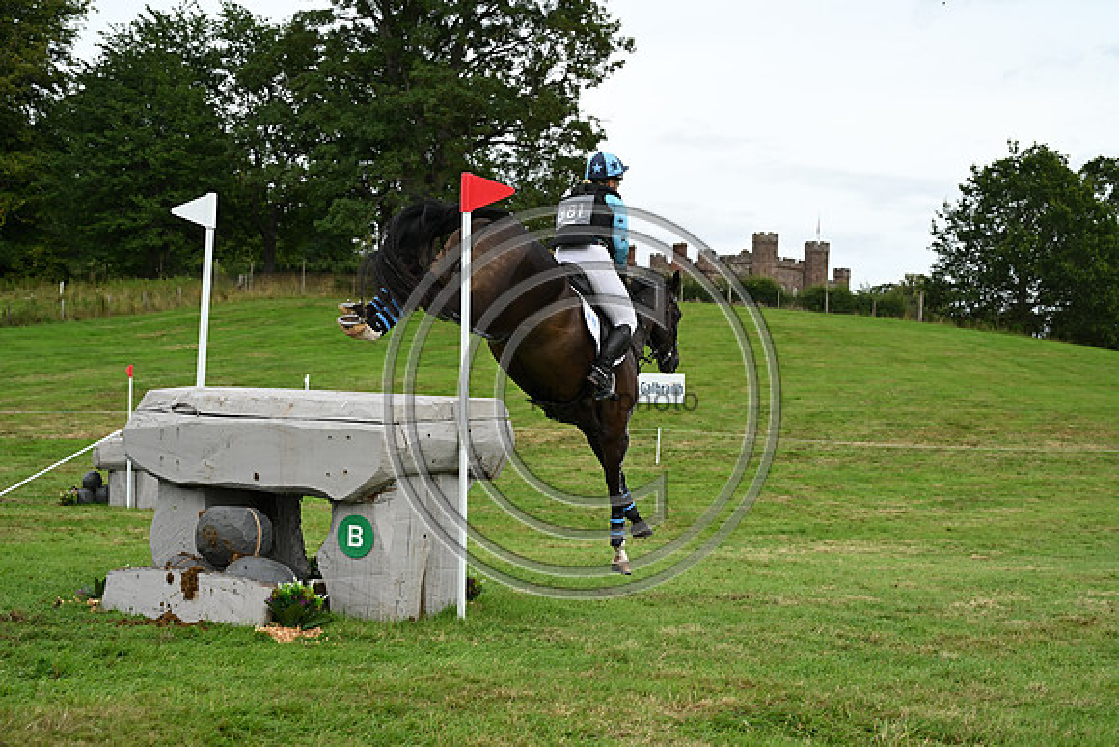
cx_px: 560
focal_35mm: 48
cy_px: 374
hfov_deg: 41.1
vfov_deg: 28.1
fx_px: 1492
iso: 450
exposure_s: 1/1250
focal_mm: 48
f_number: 4.5
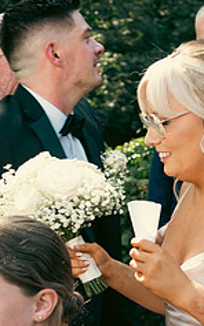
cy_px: 230
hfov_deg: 11.9
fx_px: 979
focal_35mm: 110
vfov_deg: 18.9
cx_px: 141
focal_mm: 44
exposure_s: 1/160
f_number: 5
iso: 160
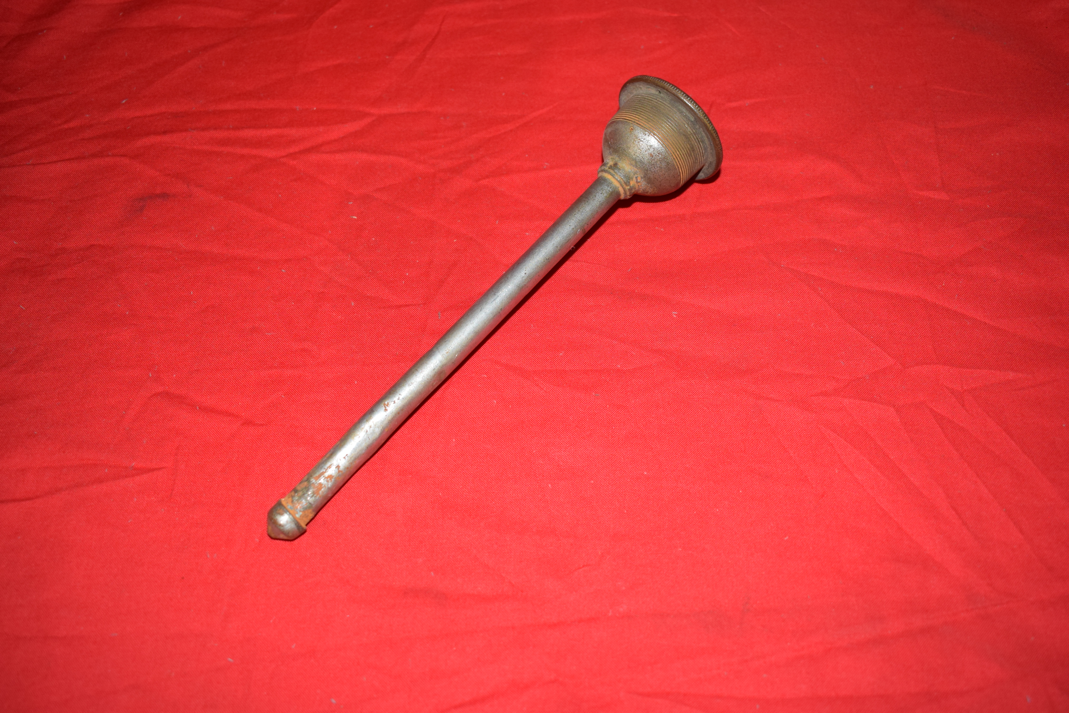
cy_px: 356
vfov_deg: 36.9
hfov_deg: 53.1
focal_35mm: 36
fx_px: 1069
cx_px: 534
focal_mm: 24
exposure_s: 1/160
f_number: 5
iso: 640
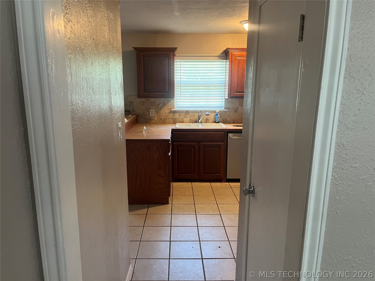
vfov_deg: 53.1
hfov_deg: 67.3
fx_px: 282
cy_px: 140
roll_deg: -0.2
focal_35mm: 26
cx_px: 188
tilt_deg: -12.5
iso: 250
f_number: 1.6
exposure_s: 1/60
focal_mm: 5.1
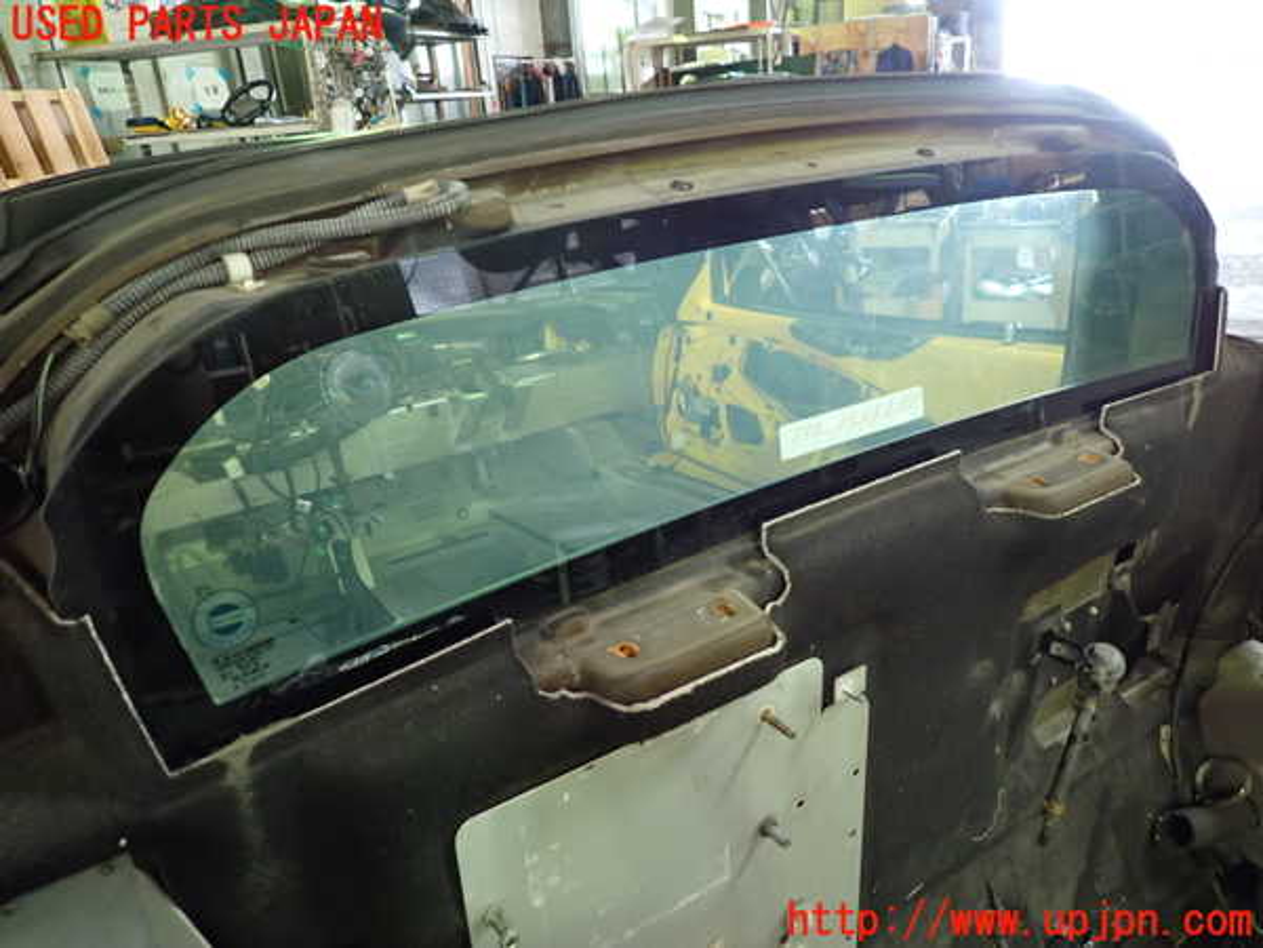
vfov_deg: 54.9
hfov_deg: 69.4
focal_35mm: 25
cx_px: 632
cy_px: 474
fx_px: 912
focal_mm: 4.5
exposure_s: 1/30
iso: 320
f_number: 2
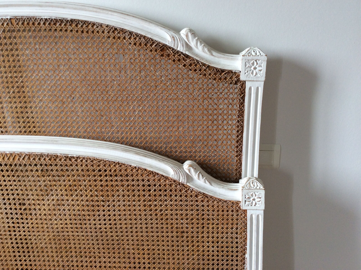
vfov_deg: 44.1
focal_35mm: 32
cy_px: 135
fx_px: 333
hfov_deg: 56.9
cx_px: 180
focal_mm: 3.3
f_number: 2.4
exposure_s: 1/25
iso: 50
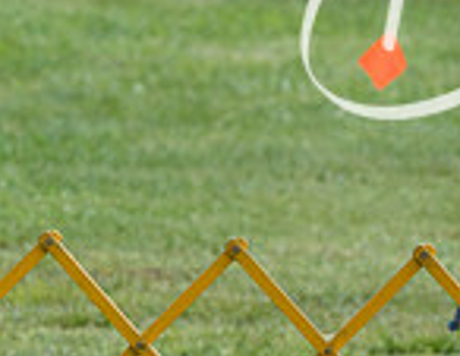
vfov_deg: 1.8
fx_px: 11077
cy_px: 109
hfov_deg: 2.4
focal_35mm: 824
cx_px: 776
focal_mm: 161
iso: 200
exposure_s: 1/1250
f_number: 5.6
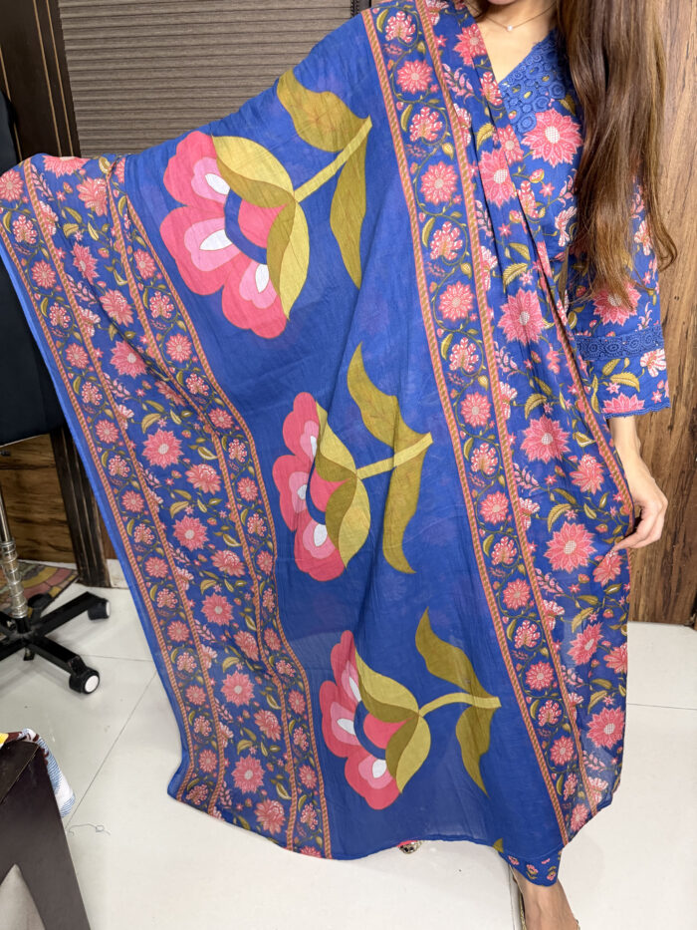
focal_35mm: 24
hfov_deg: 56.8
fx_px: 644
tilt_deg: -24.3
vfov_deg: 71.6
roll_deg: +0.7
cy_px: 465
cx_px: 348
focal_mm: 6.76
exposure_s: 1/50
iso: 320
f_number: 1.78
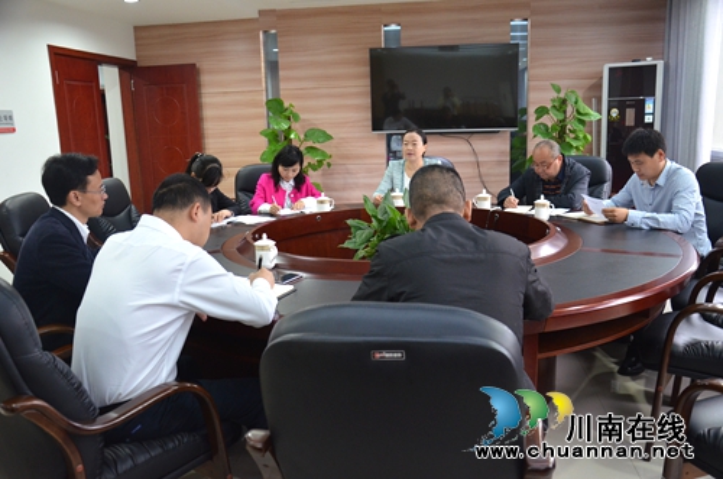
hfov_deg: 59.6
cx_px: 362
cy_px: 240
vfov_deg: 41.5
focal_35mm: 32
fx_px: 631
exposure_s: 1/30
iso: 1400
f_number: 3.8
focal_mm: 21
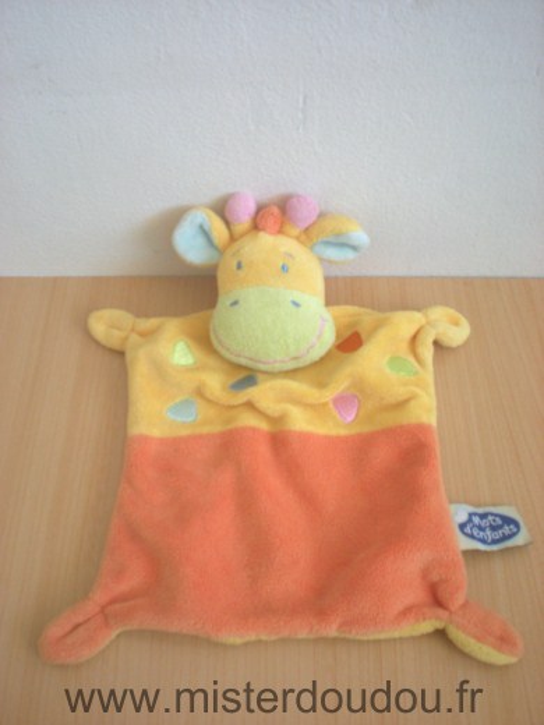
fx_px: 796
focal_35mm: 38
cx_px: 272
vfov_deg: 49.0
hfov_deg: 37.7
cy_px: 362
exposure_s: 1/54.6
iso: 200
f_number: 3.1
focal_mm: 6.3
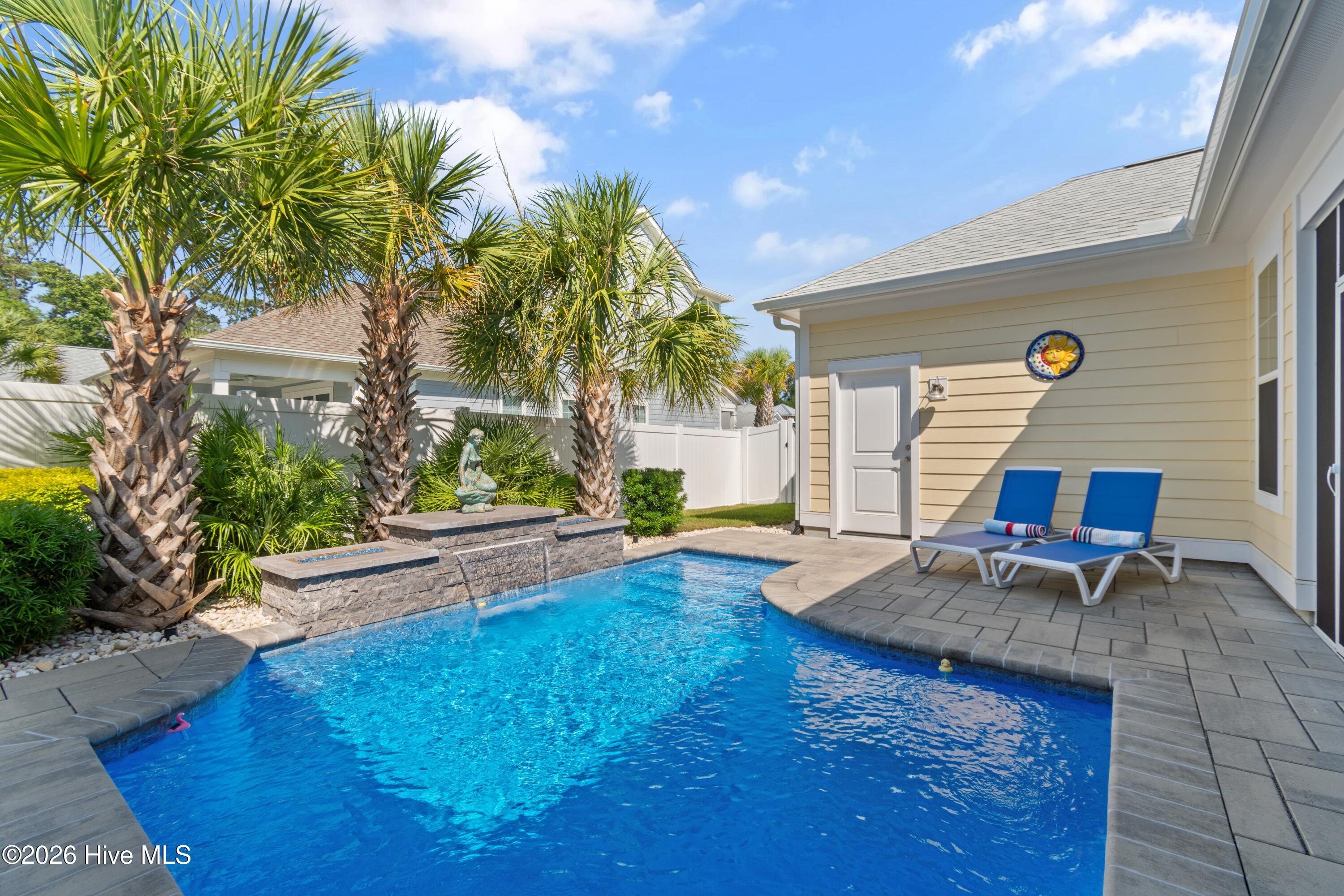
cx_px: 672
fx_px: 560
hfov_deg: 100.4
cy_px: 448
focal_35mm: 15
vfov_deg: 77.3
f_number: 5.6
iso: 100
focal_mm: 10
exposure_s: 1/125
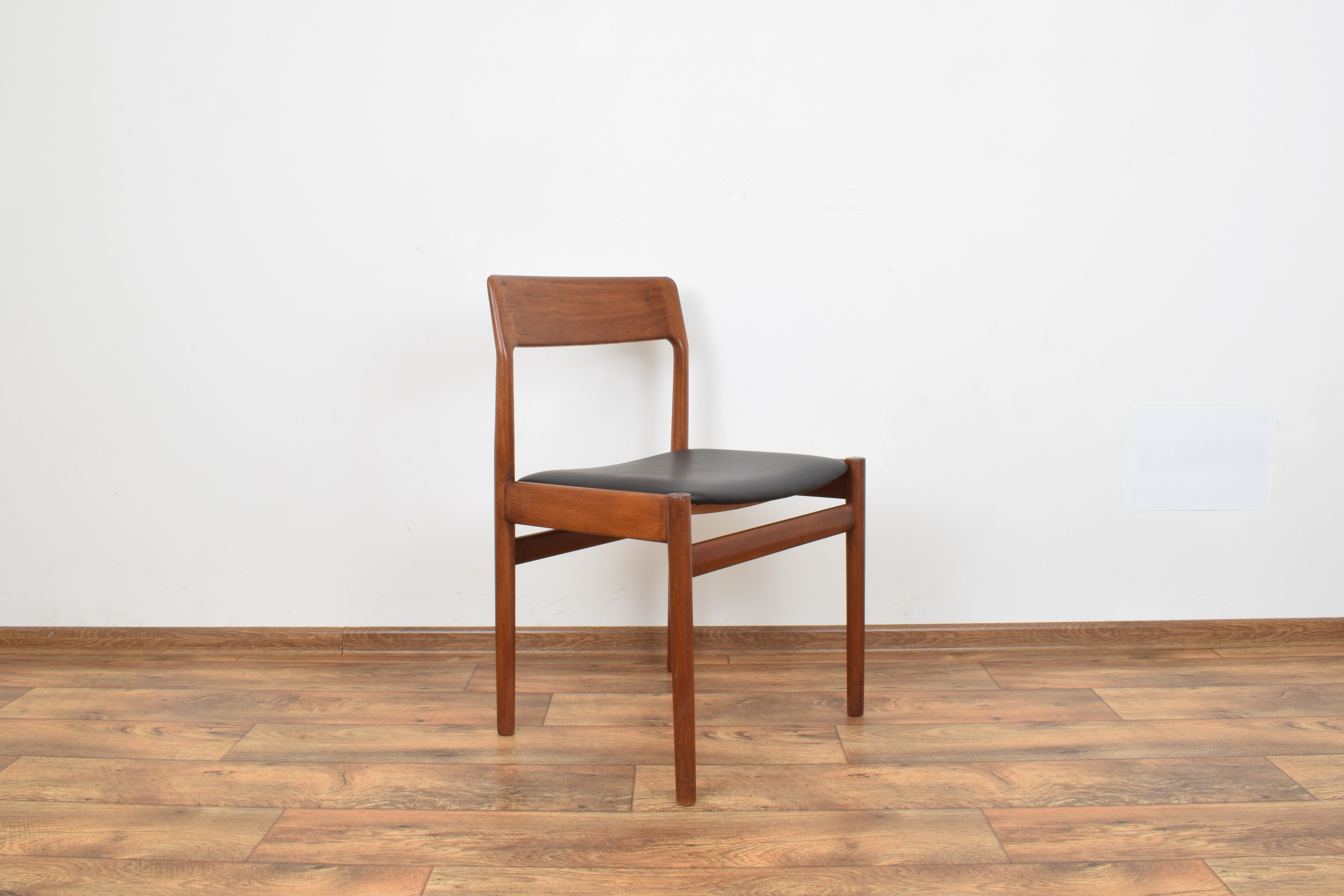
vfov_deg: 43.6
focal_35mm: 30
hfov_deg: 61.9
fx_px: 1120
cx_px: 672
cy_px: 448
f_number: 25
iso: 100
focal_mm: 20
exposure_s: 3
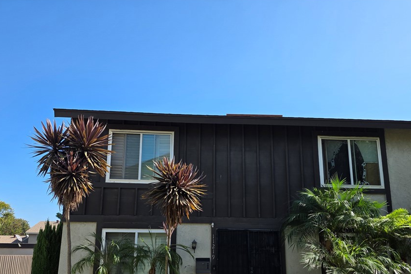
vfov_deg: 44.3
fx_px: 331
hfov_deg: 63.6
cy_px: 182
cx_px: 197
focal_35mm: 29
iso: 80
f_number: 1.7
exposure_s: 1/3203
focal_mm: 6.3
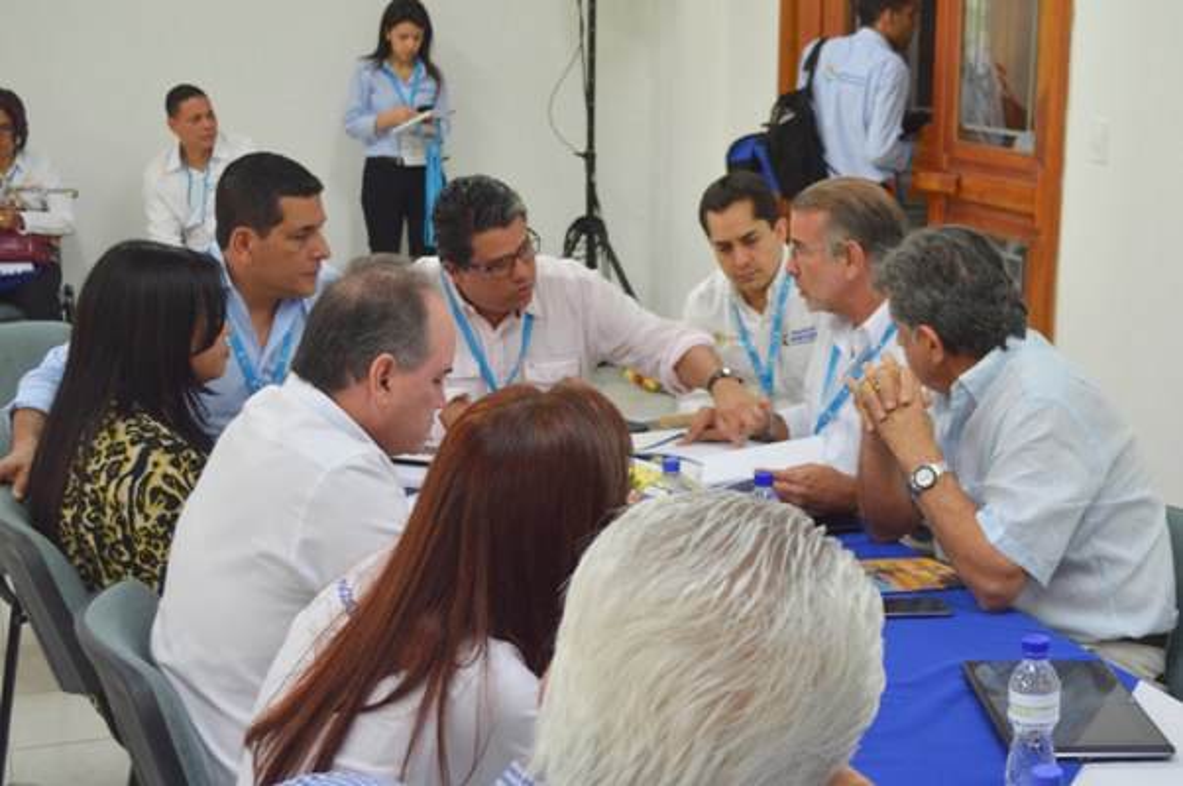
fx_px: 1280
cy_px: 393
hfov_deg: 49.6
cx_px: 592
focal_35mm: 39
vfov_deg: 34.1
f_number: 4.2
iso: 400
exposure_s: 1/50
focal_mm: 26
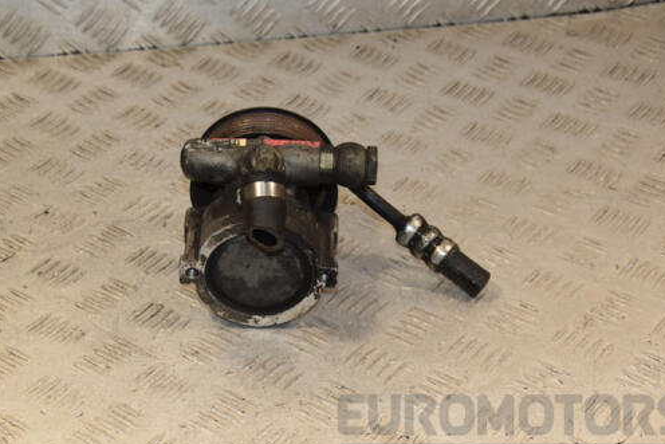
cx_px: 312
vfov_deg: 16.7
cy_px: 236
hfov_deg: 24.9
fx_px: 1508
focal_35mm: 82
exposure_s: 1/200
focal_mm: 45
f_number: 7.1
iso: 800
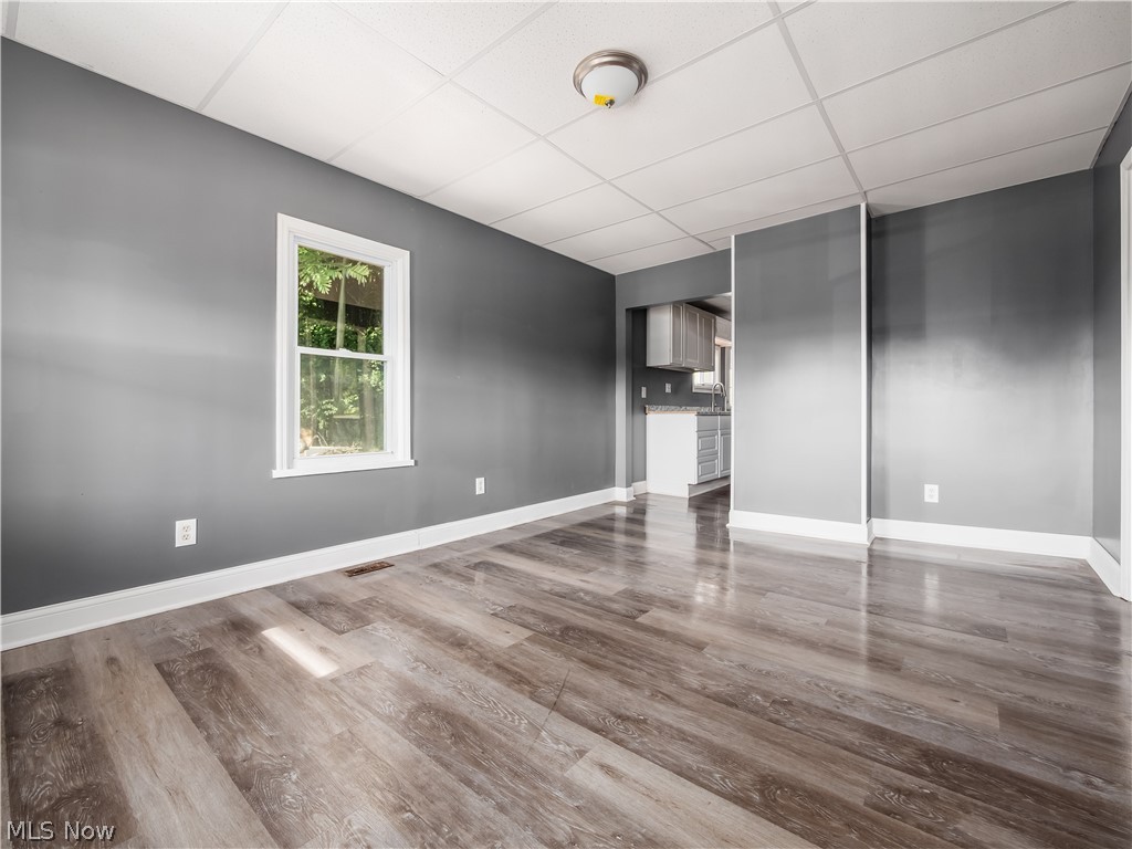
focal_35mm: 14
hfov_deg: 102.1
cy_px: 424
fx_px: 458
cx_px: 566
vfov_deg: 85.7
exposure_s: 1/50
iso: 100
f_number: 8
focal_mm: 7
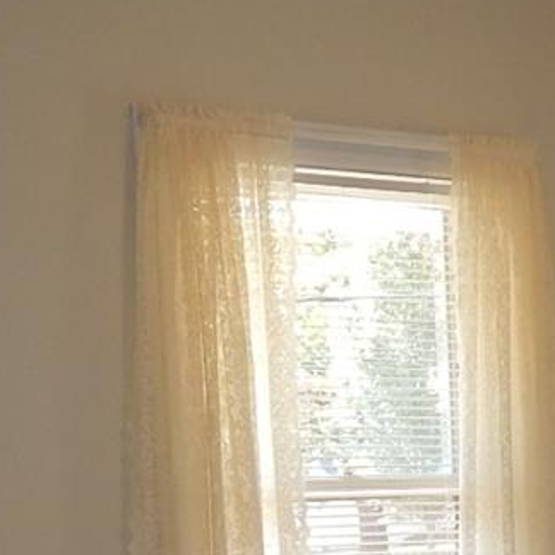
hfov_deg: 17.2
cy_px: 750
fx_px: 1705
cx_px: 747
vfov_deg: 17.2
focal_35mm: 94
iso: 125
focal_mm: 4
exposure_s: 1/50
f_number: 3
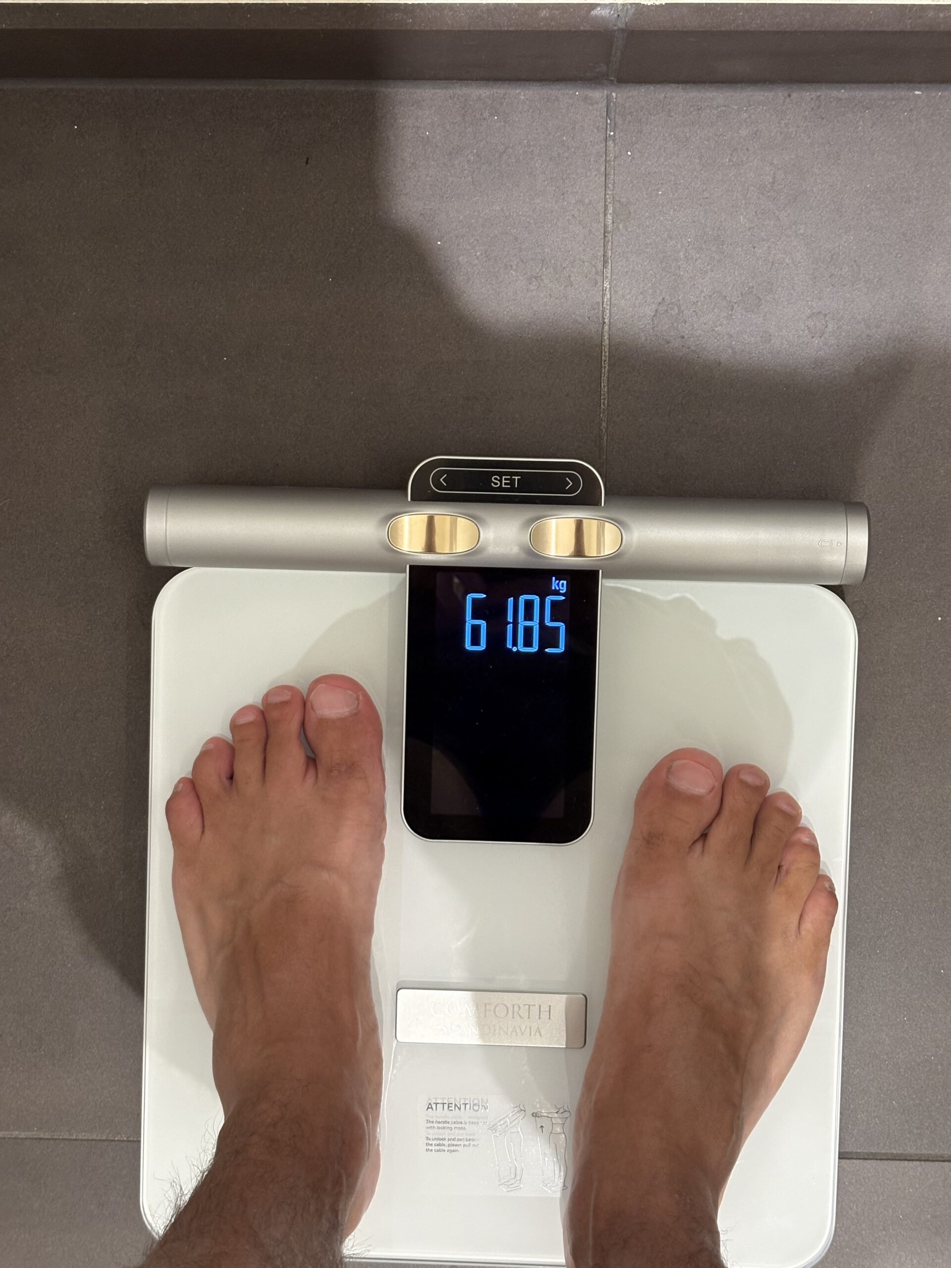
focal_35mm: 52
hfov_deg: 28.0
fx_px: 1905
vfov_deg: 36.8
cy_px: 634
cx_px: 476
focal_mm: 5.96
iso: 125
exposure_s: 1/33
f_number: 1.6
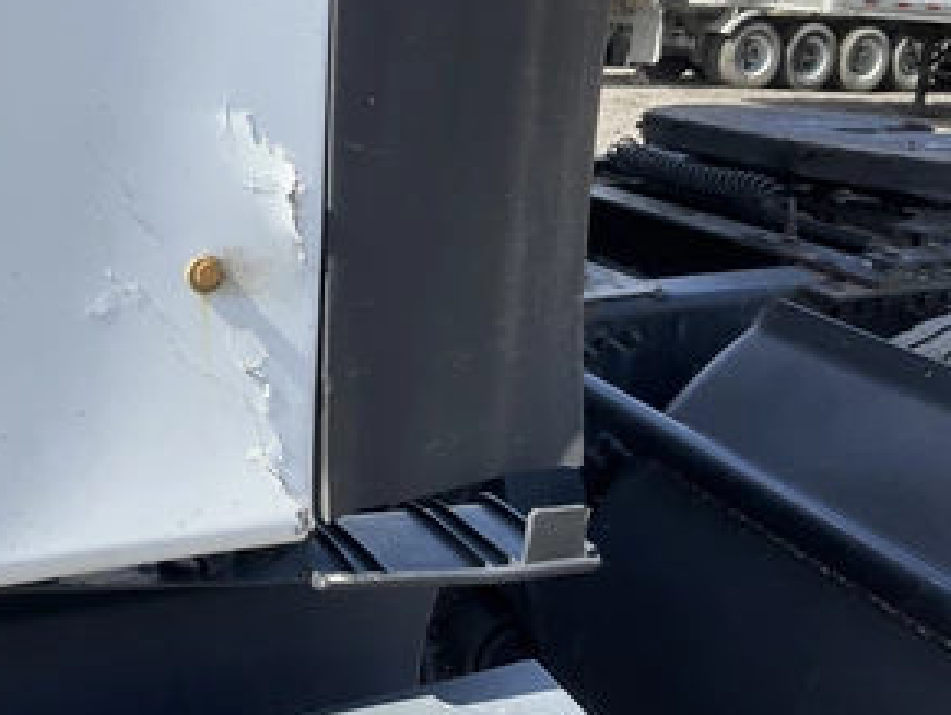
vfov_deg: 35.8
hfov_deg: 46.1
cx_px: 321
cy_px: 266
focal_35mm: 40
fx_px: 1100
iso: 25
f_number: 1.8
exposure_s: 1/691
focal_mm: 3
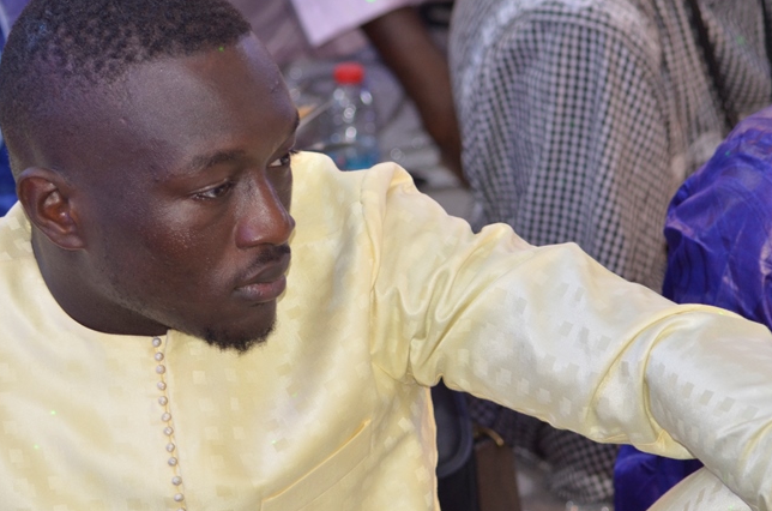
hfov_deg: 12.3
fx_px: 3572
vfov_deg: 8.2
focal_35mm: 167
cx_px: 243
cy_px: 144
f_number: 4
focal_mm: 70
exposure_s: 1/50
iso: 640
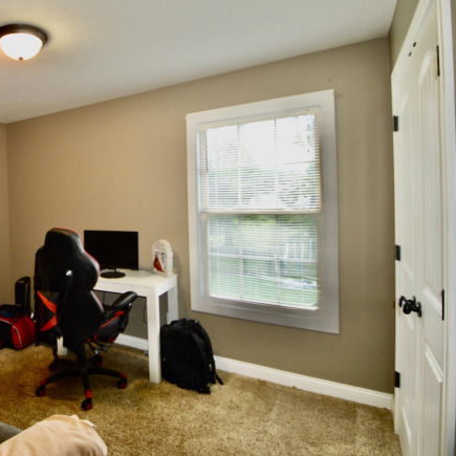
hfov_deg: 61.3
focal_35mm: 22
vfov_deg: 69.5
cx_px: 66
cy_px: 212
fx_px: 328
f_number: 3.5
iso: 450
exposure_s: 1/60
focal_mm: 10
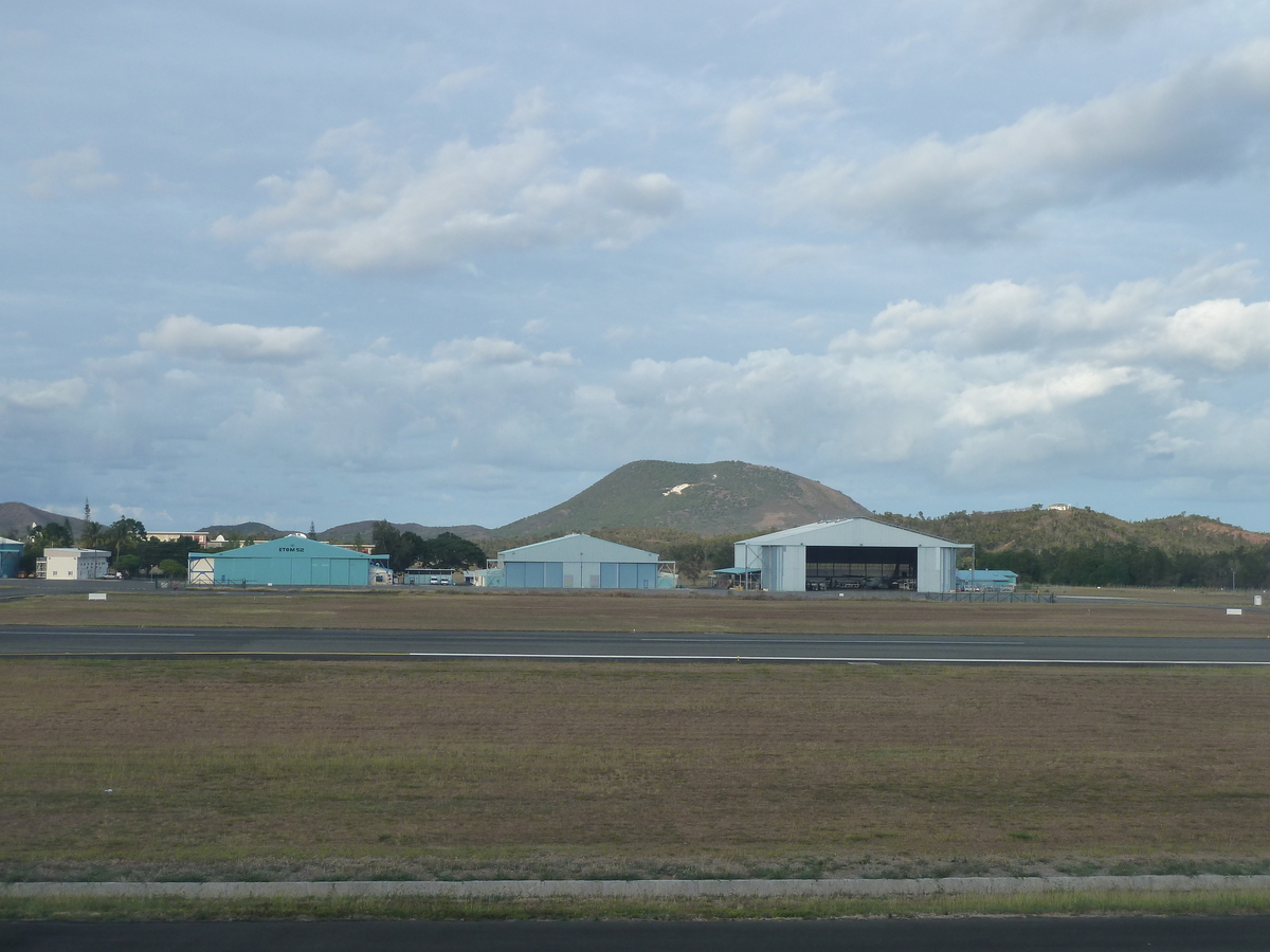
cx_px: 635
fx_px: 1761
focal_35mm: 48
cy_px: 476
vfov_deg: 30.3
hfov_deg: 39.7
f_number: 4
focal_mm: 7.9
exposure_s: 1/250
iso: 125
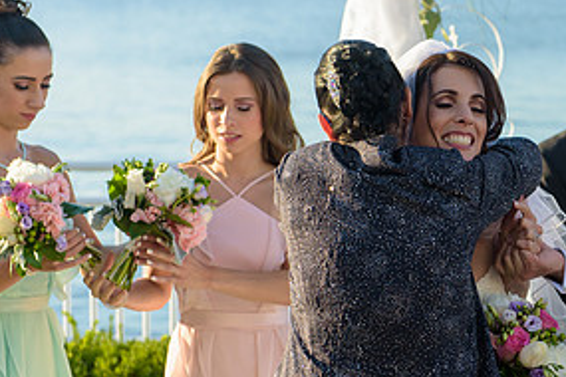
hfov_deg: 16.1
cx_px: 512
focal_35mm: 126
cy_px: 269
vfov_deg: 10.9
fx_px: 1981
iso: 200
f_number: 3.2
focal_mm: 62
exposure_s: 1/1600
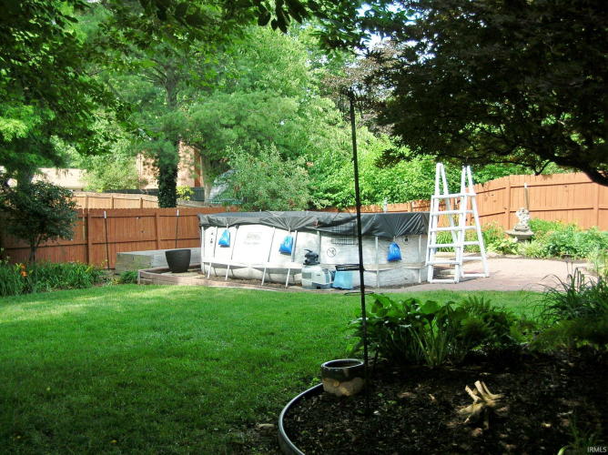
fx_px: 737
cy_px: 228
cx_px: 304
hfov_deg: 44.8
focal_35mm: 42
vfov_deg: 34.3
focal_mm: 6.9
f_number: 2.8
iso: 50
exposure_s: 1/228
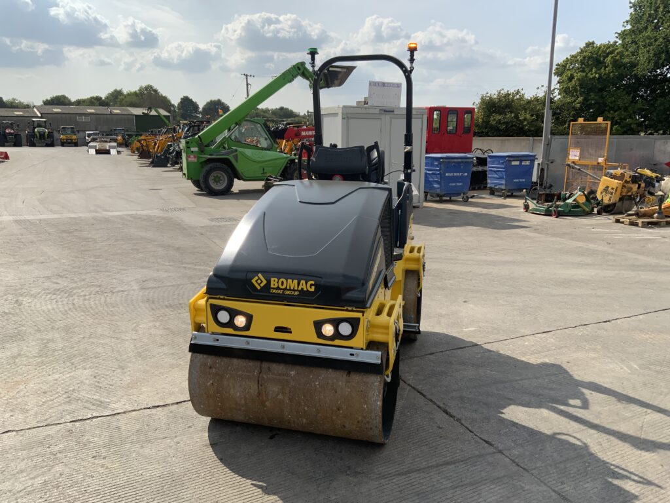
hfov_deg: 61.7
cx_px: 335
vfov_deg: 48.2
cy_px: 252
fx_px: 561
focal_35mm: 29
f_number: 1.8
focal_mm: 3
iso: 16
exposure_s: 1/2427
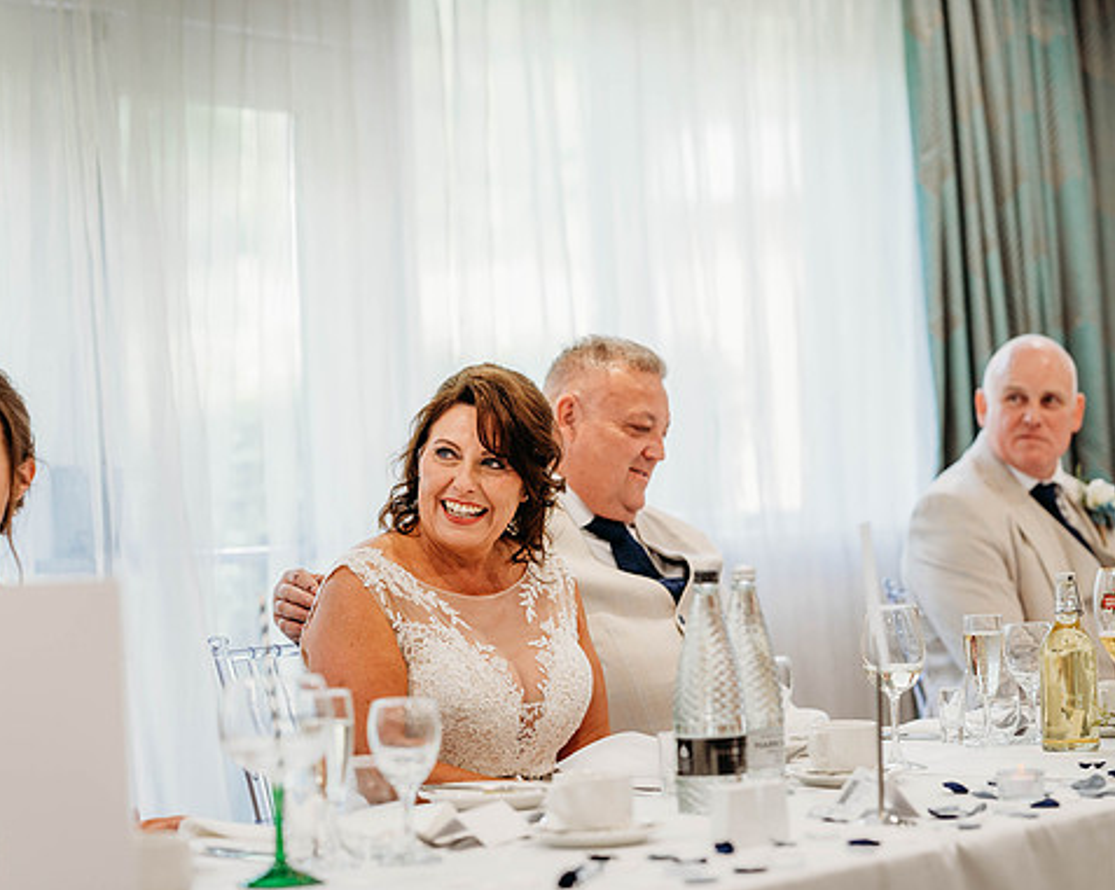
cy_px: 449
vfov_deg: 15.8
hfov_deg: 19.8
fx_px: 3199
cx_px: 559
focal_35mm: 97
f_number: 2.8
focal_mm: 85
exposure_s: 1/200
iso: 450
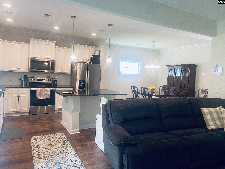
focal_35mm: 26
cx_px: 112
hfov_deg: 67.3
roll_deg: -2.3
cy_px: 84
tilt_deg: -4.4
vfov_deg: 53.1
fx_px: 169
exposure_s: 1/60
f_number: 1.8
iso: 100
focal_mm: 4.25
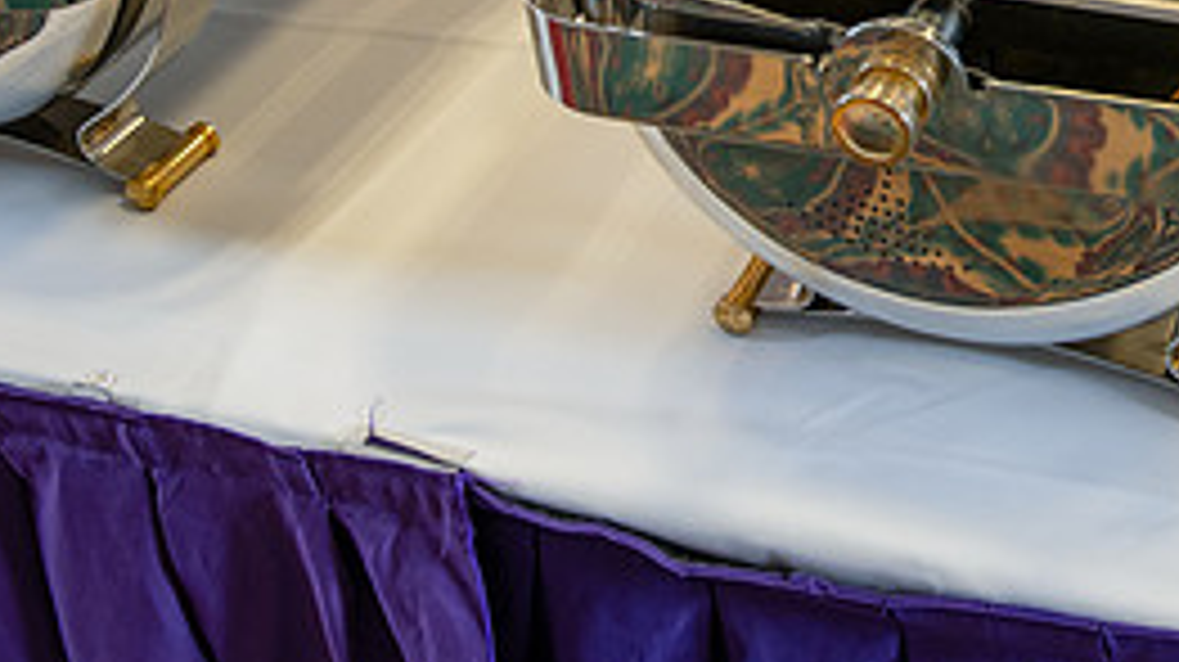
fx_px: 2031
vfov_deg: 17.5
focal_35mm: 65
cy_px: -164
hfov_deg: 31.6
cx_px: 918
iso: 500
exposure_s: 1/125
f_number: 3.5
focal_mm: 28
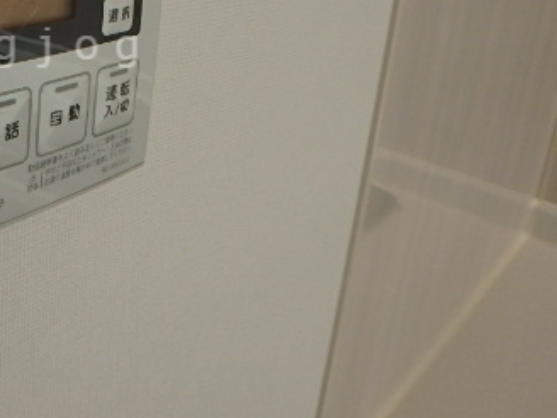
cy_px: 48
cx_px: 31
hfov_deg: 41.2
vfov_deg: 33.4
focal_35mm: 41
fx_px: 660
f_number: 3.5
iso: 200
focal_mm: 3.7
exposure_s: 1/60
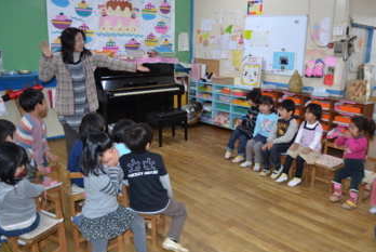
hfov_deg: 60.0
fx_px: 324
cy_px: 136
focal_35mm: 31
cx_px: 212
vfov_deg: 42.4
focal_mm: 18
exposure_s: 1/60
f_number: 3.5
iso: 400
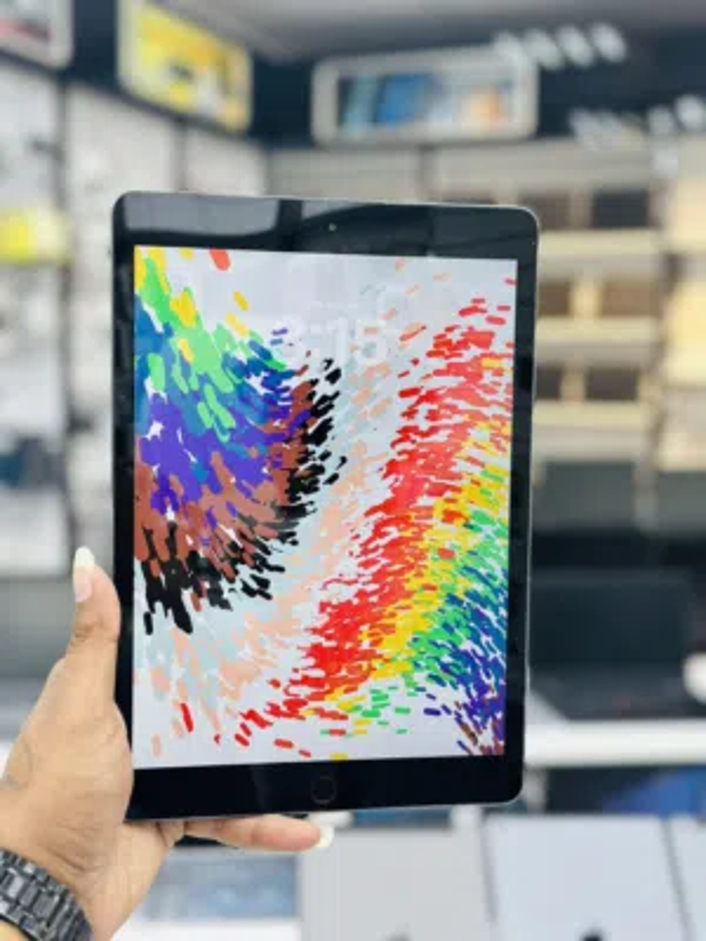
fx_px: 1305
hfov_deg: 30.3
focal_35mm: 48
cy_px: 470
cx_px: 353
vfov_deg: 39.7
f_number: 1.78
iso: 80
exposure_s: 1/308
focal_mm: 6.86
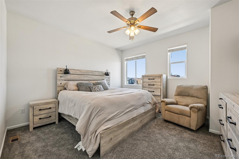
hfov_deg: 104.3
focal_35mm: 14
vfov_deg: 81.2
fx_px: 93
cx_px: 120
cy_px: 80
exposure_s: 1/15
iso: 200
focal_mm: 14
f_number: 11
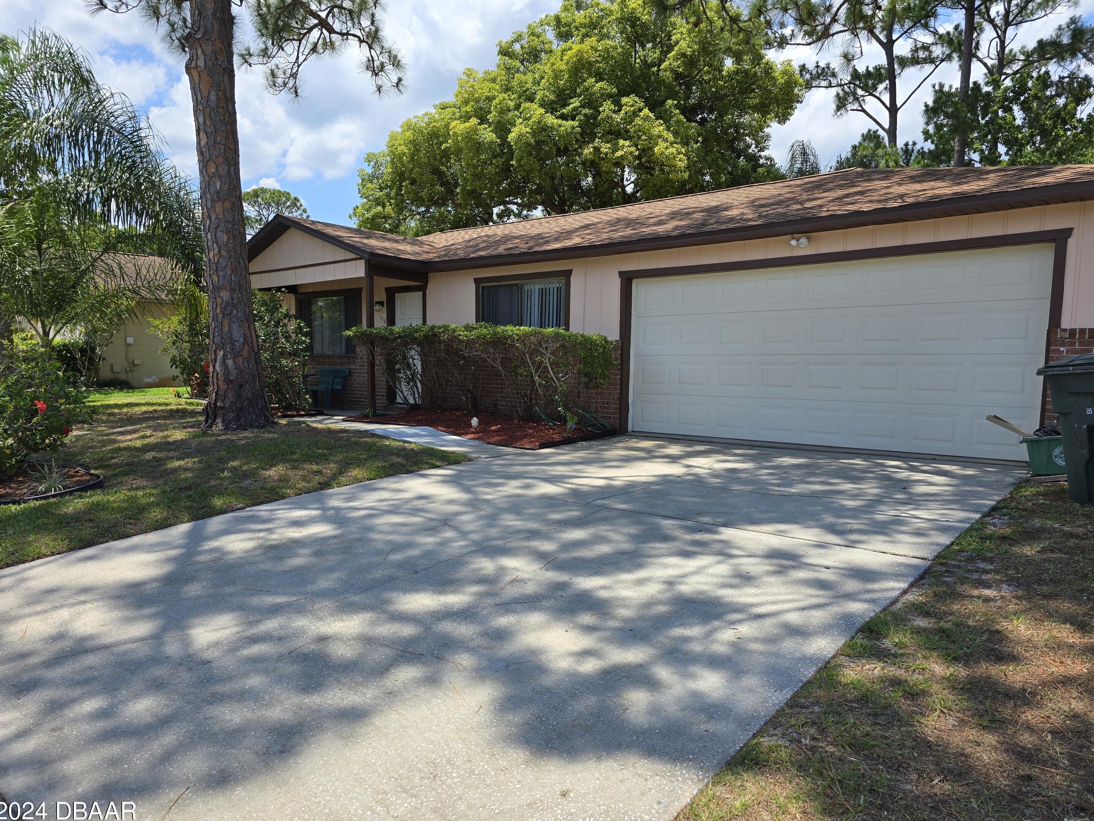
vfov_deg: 56.8
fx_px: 758
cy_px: 422
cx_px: 546
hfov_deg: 71.6
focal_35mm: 24
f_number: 1.7
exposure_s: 1/715
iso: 12
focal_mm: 6.3
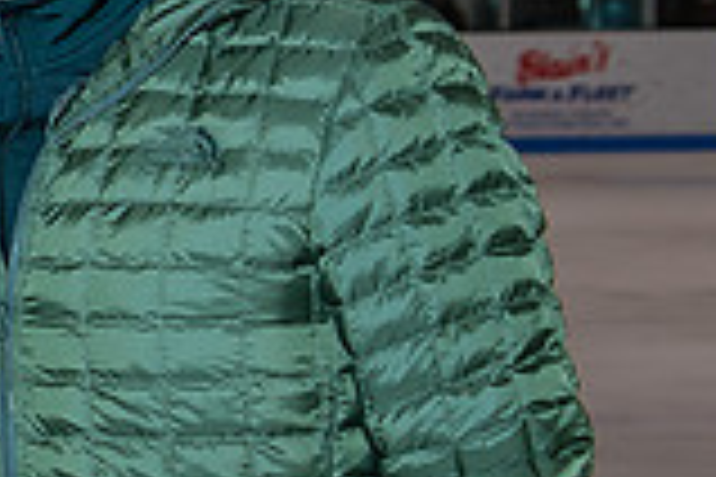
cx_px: -503
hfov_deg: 8.6
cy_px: 99
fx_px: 4614
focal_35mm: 232
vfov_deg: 5.9
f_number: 4.5
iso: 200
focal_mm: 32
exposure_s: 1/200
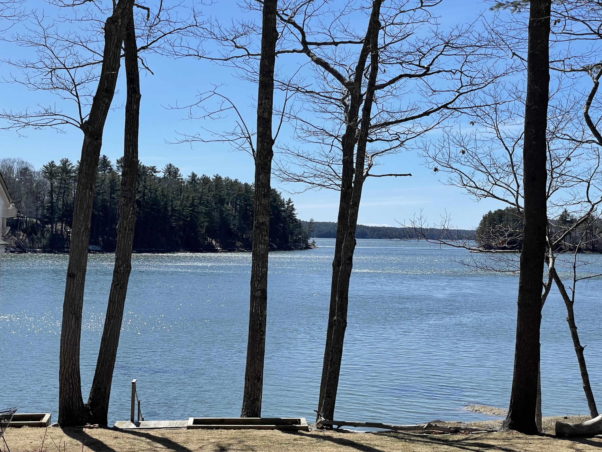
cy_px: 224
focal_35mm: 53
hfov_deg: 36.2
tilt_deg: +0.1
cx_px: 300
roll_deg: -1.1
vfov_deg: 27.5
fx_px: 922
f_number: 2
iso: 25
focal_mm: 6
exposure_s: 1/2817
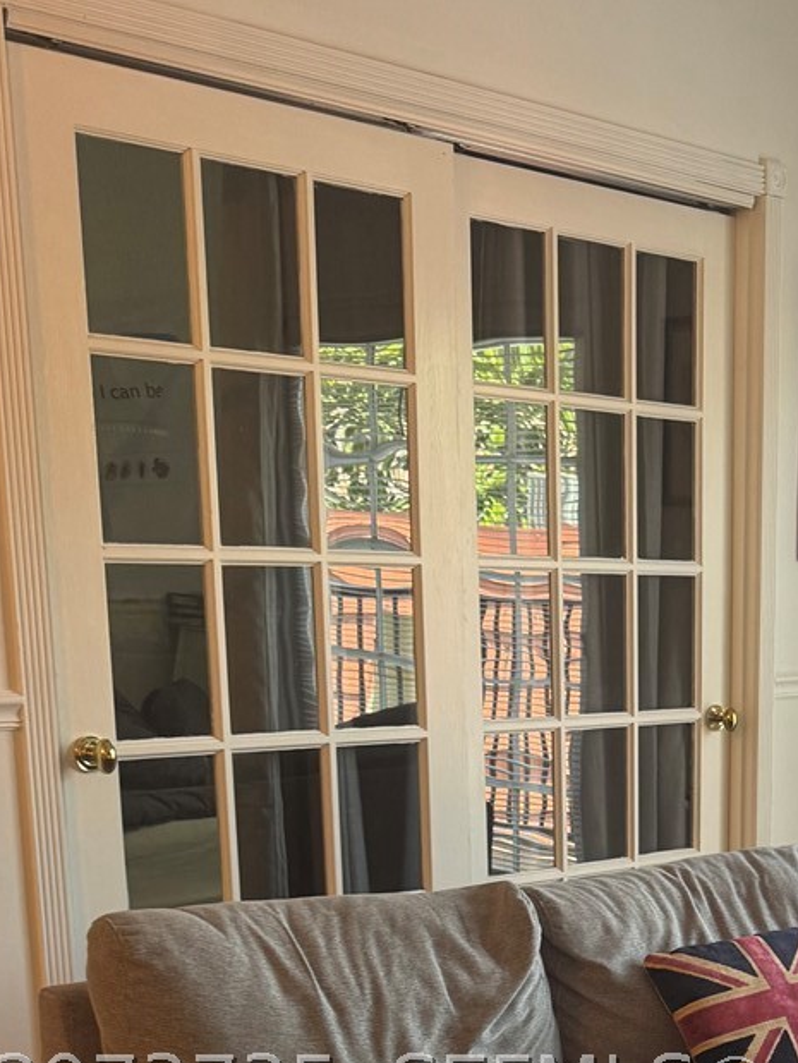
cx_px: 898
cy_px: 1085
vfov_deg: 29.0
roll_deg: -1.9
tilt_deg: -17.3
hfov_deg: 22.2
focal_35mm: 62
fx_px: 1904
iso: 160
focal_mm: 6.76
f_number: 1.78
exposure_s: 1/60
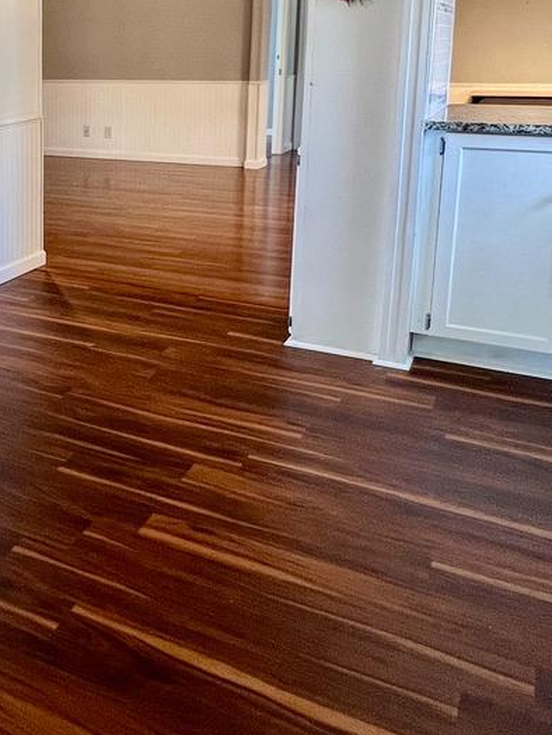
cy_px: 181
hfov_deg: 32.5
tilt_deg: -9.4
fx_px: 808
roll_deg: +1.1
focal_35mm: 38
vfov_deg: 47.1
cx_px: -76
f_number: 1.8
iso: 160
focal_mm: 1.57
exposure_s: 1/60
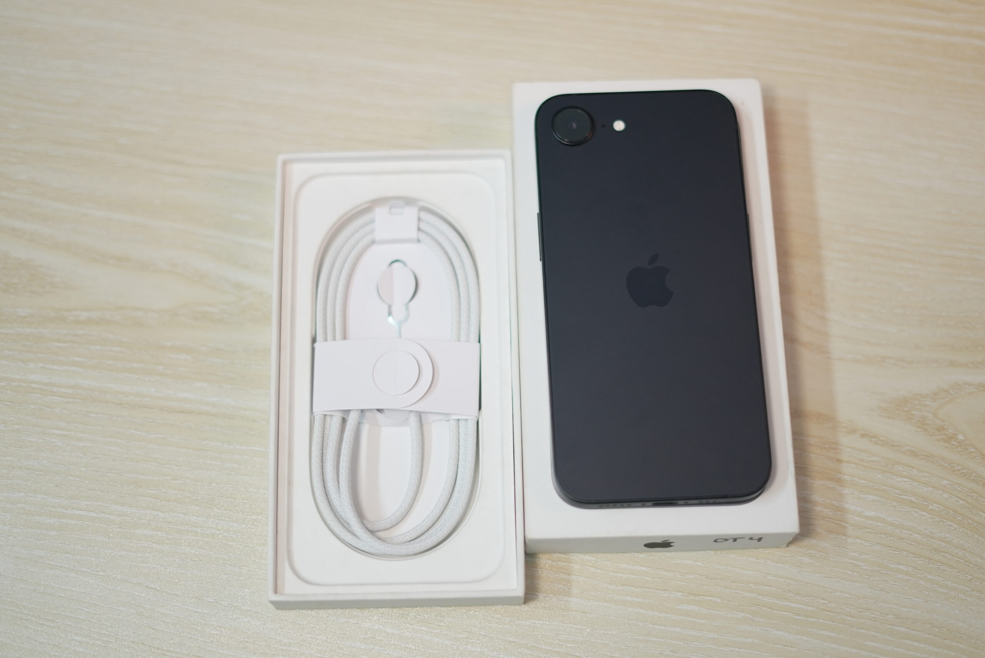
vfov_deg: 27.0
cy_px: 329
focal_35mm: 50
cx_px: 492
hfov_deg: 39.6
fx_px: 1369
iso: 500
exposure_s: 1/100
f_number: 1.8
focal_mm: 50
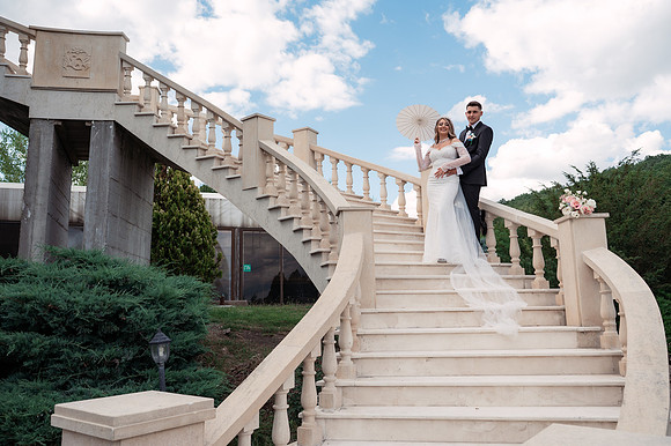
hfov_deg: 65.5
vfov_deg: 46.4
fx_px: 522
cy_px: 223
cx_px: 336
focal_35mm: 28
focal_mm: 28
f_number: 4
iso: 160
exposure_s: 1/640
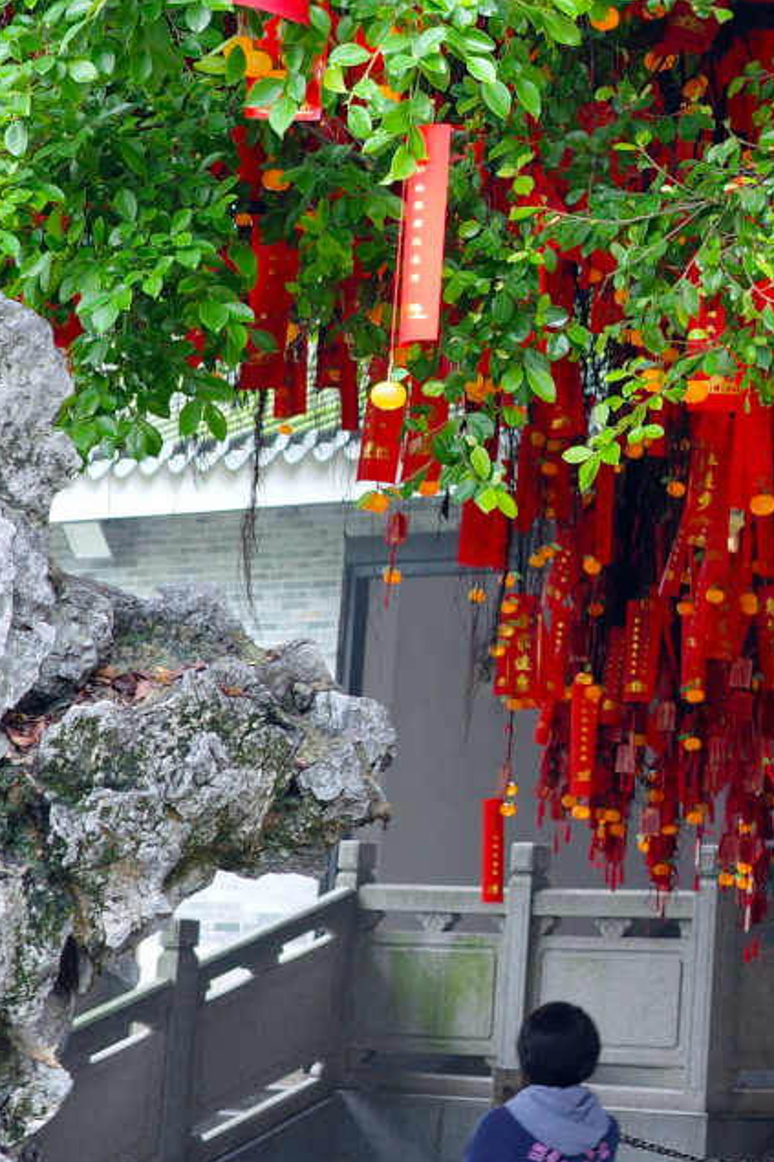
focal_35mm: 121
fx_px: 3904
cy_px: 304
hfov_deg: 10.9
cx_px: 1133
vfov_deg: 16.8
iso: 400
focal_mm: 26
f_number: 2.8
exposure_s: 1/40
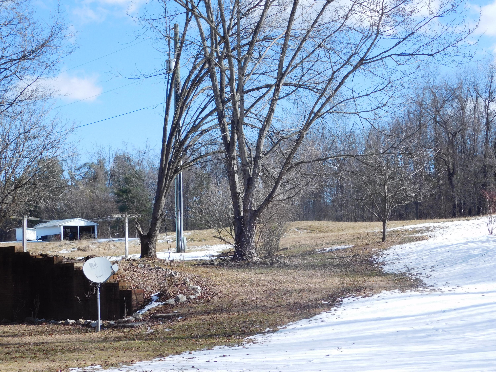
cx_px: 248
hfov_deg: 24.4
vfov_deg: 18.4
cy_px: 186
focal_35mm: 80
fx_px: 1146
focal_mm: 14.2
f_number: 4.4
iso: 125
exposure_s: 1/640
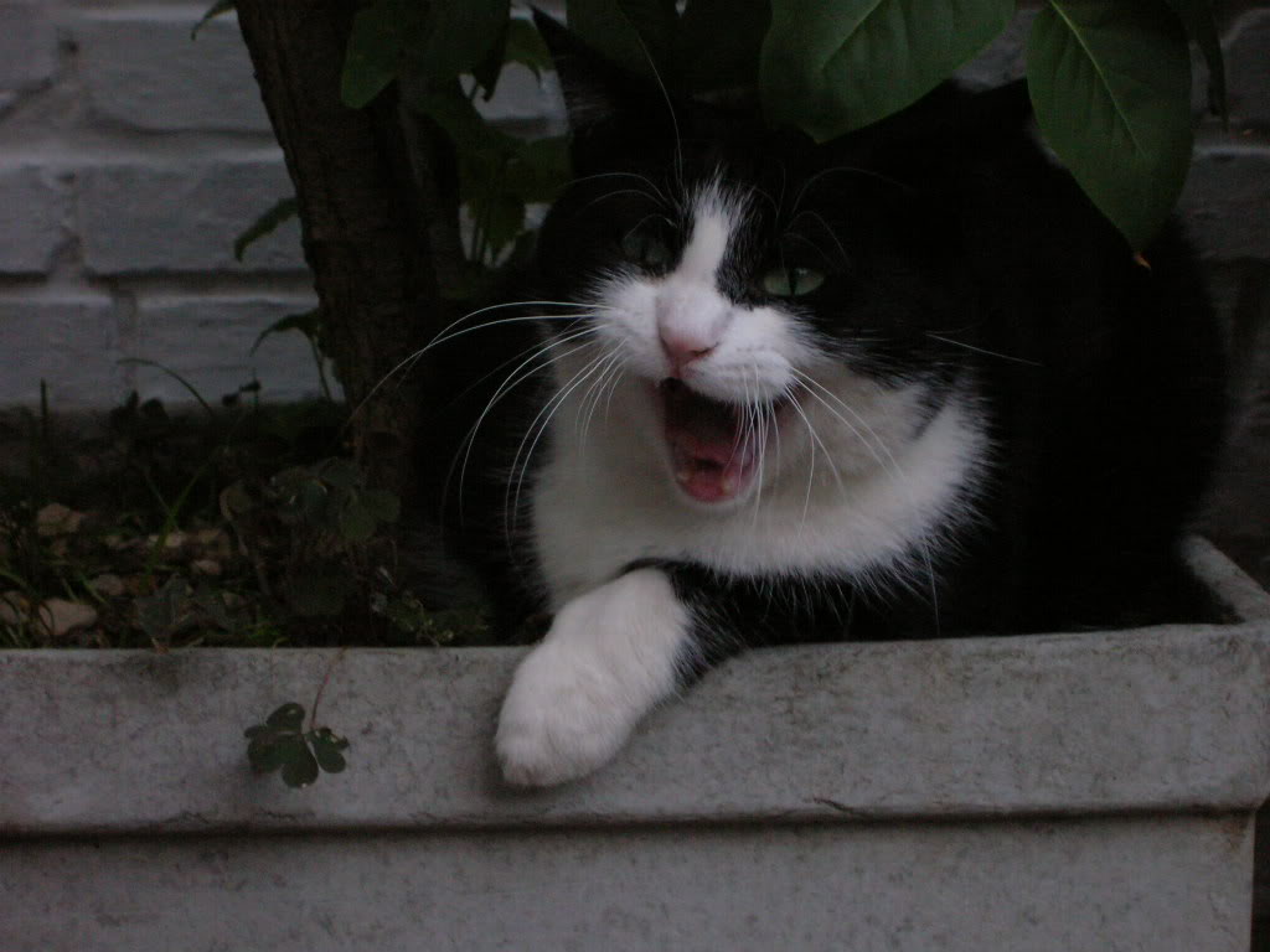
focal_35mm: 102
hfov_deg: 19.3
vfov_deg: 14.5
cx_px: 635
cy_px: 476
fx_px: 3742
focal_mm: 17.1
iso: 200
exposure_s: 1/60
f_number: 4.9
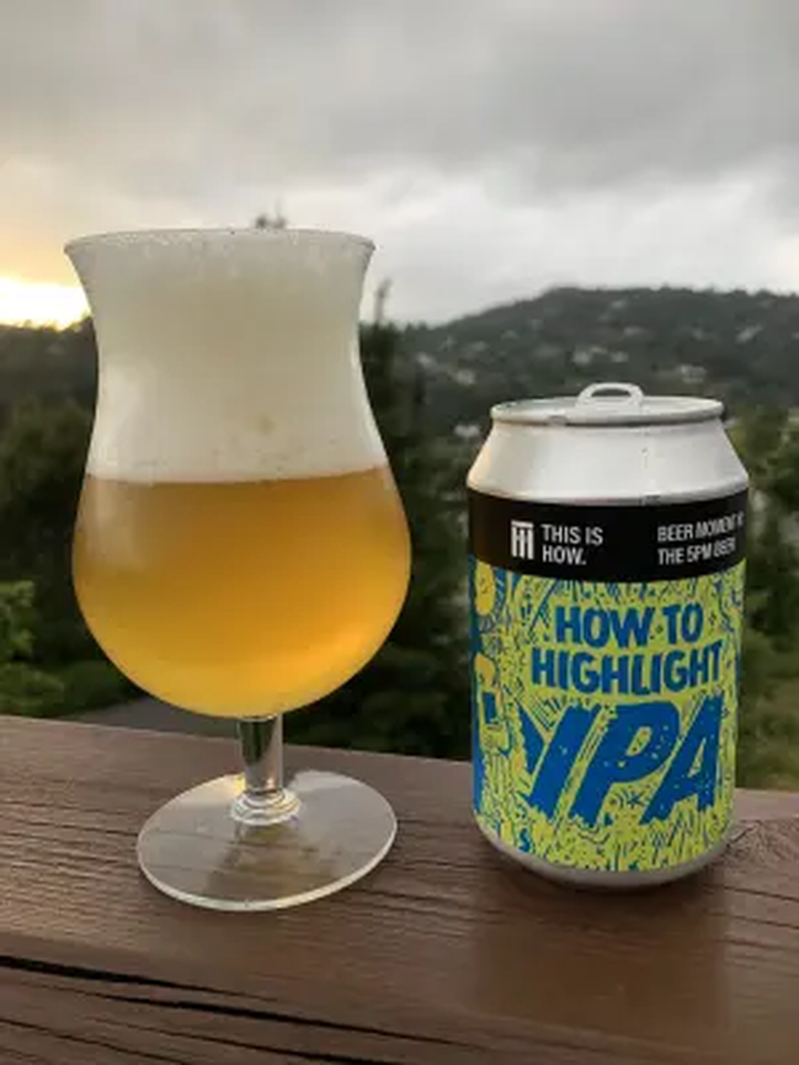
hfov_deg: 49.7
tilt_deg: -9.1
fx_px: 862
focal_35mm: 28
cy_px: 532
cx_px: 400
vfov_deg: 63.4
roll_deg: +1.1
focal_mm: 3.99
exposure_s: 1/120
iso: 40
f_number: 1.8
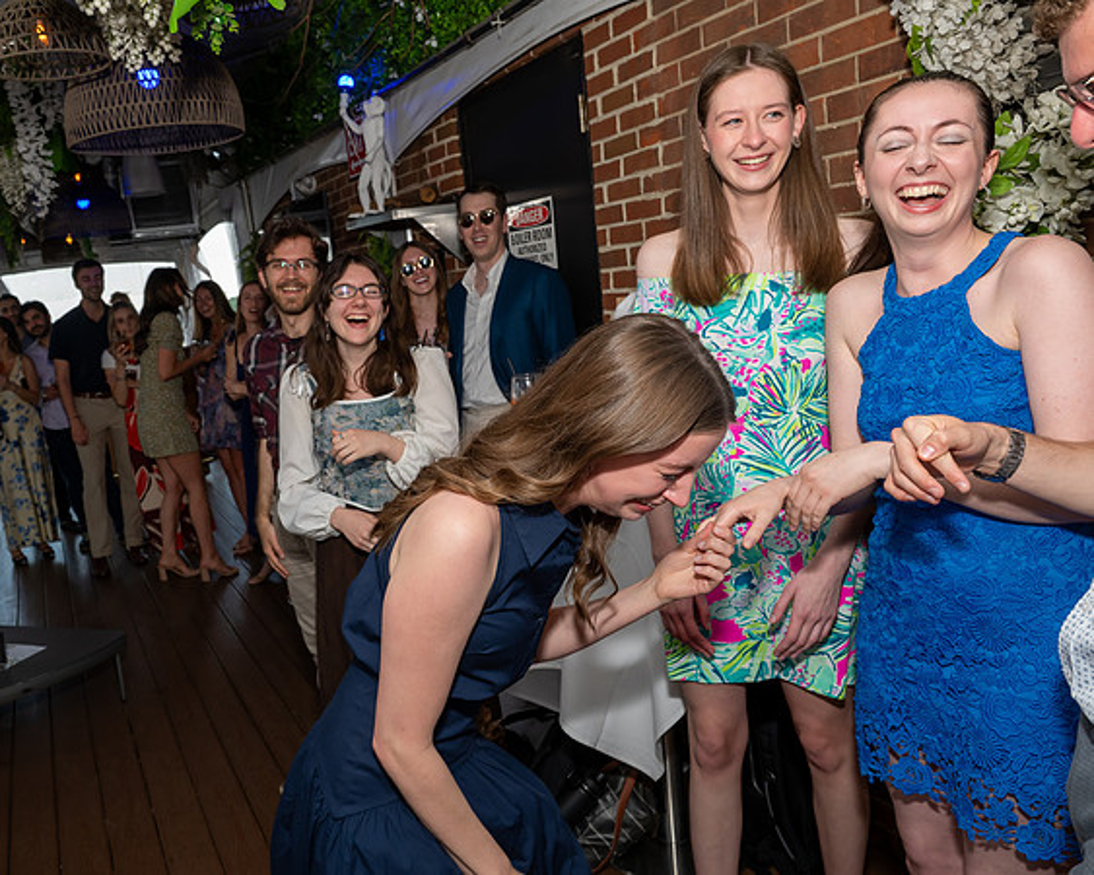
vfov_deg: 48.5
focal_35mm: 30
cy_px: 442
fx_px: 970
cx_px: 366
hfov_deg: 57.6
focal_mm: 24
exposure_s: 1/250
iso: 640
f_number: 7.1
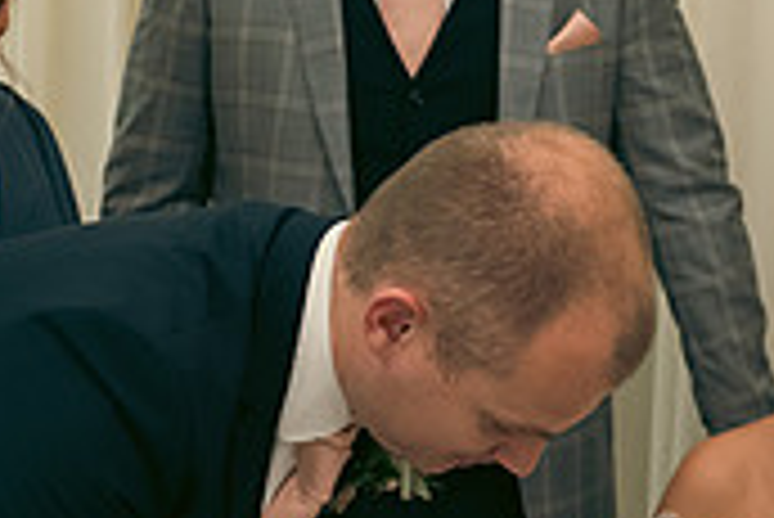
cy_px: 412
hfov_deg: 15.2
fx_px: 2905
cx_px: 504
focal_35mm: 135
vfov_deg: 10.2
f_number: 3.5
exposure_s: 1/160
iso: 500
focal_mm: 40
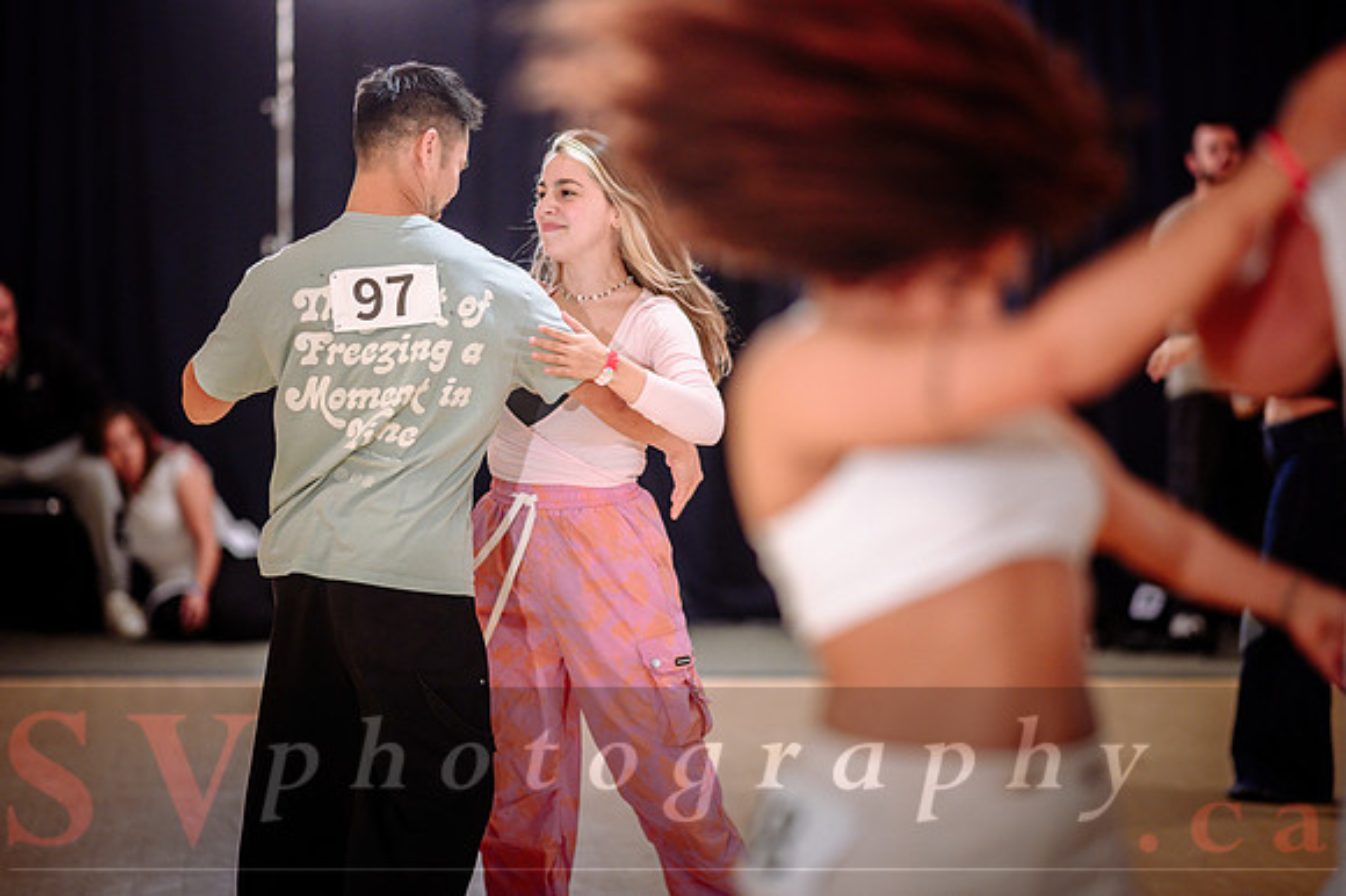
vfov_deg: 12.3
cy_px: 449
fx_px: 4144
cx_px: 652
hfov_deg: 18.5
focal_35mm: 111
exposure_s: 1/500
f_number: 1.4
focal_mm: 105
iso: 1250
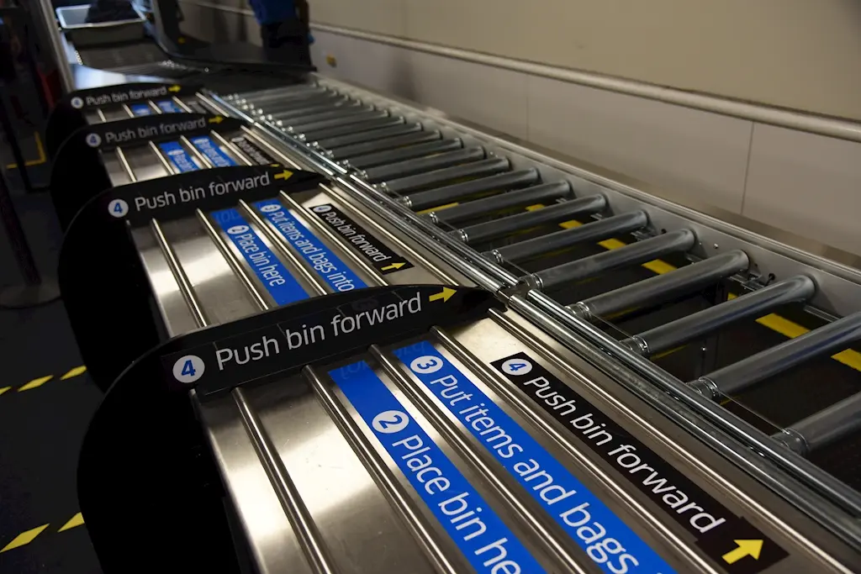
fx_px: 741
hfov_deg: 60.3
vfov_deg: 42.3
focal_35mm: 31
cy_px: 287
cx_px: 430
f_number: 4
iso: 500
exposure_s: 1/60
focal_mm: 31
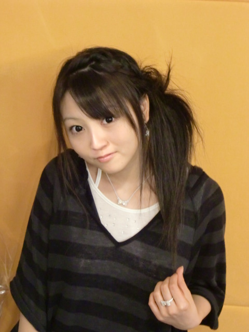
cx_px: 124
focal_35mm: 66
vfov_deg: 29.4
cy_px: 166
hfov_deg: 22.3
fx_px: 633
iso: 800
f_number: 4.1
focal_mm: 11.7
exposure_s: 1/30
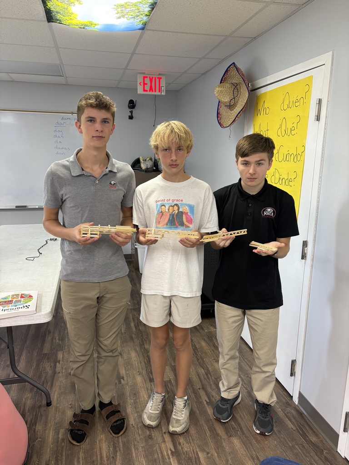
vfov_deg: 67.3
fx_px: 350
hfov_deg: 53.1
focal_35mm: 26
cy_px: 232
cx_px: 174
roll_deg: -1.0
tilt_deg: -12.6
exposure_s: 1/60
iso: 125
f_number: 1.6
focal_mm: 5.96
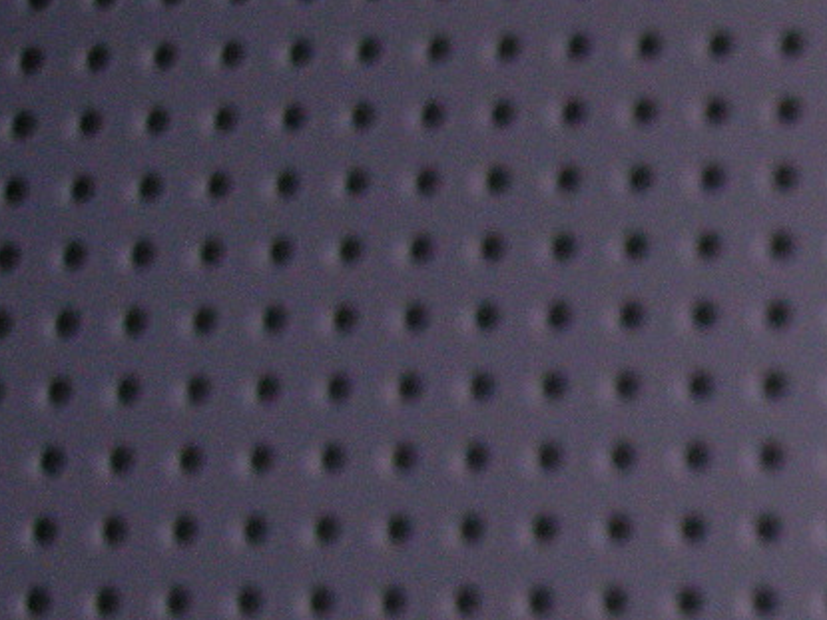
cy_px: 809
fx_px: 2651
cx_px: 1249
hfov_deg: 16.2
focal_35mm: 111
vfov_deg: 12.9
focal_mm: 7.5
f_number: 2.7
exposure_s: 1/61.3
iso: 305
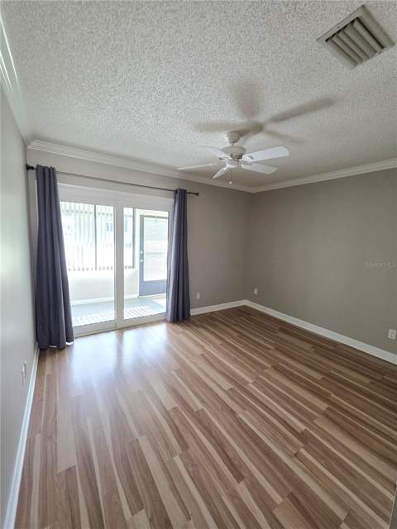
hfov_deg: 89.9
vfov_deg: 106.2
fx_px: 199
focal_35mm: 13
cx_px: 198
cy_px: 264
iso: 200
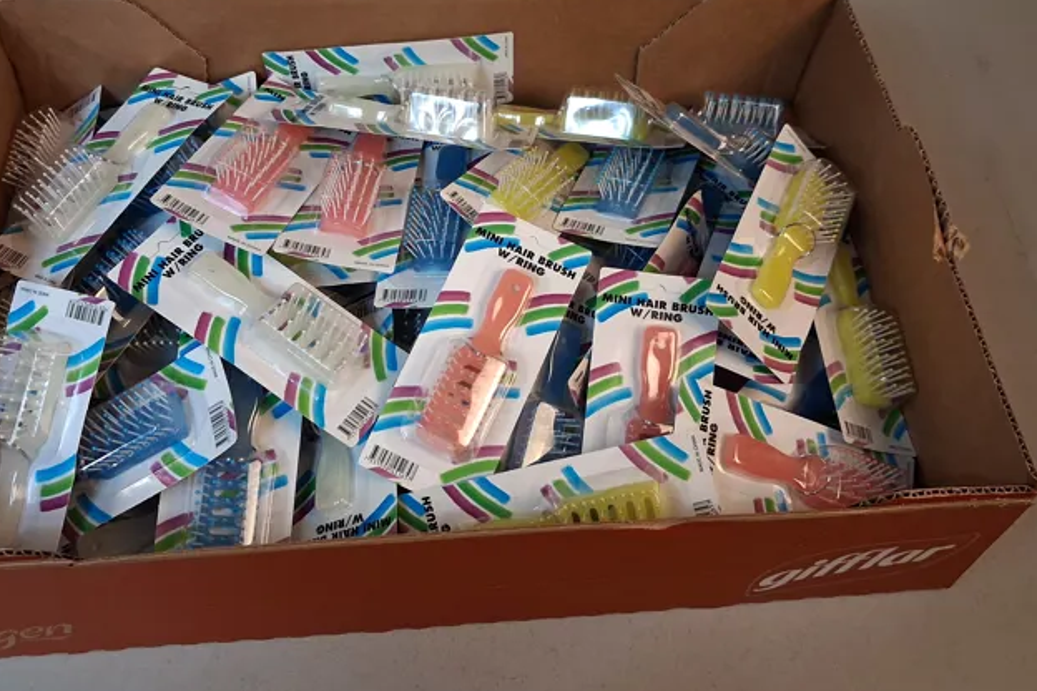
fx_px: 1037
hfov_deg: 53.1
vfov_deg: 36.8
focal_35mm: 36
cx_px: 487
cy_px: 284
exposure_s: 1/50
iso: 320
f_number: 1.8
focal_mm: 4
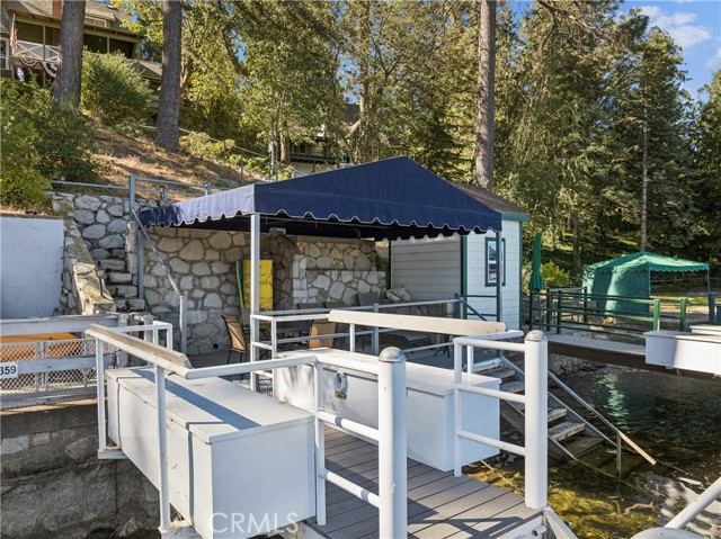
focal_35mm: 24
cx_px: 360
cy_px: 270
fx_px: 500
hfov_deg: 71.6
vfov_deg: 56.8
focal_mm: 12.3
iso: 110
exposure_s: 1/40
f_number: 2.8
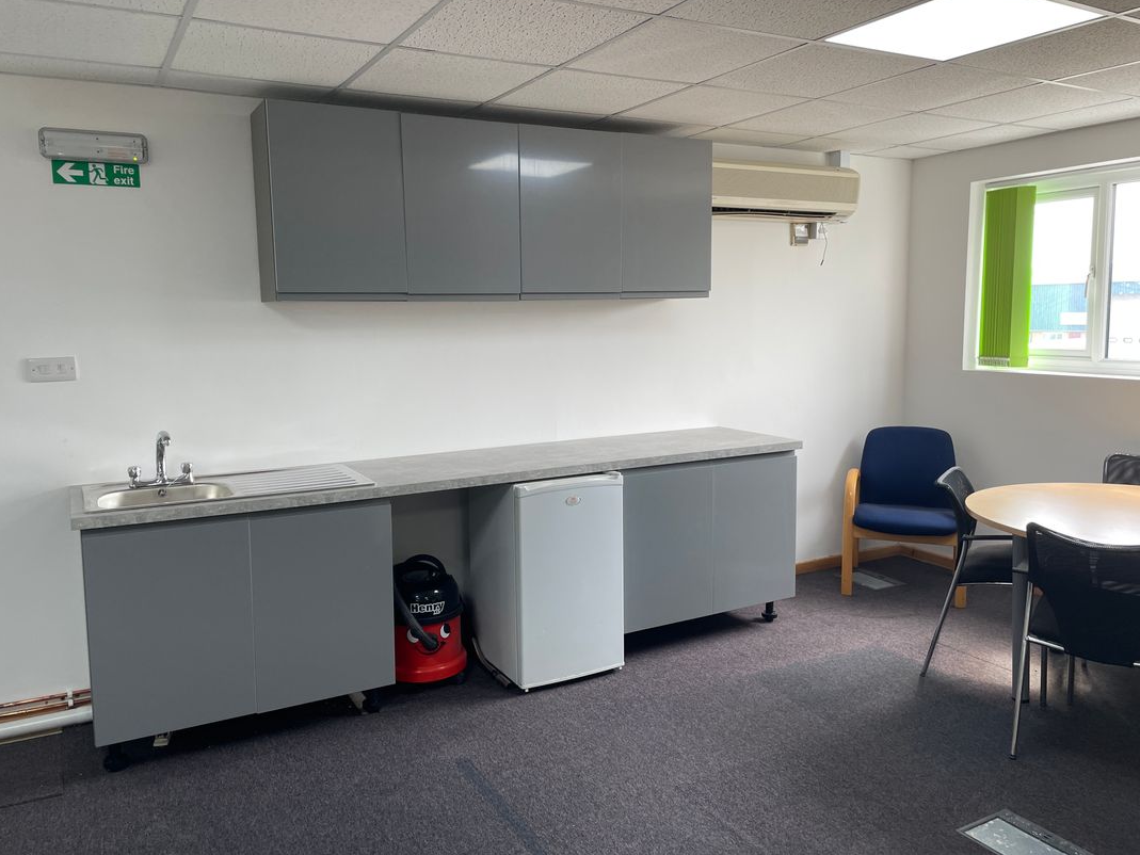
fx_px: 889
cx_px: 555
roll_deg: +0.8
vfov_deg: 51.4
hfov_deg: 65.3
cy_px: 430
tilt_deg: -5.7
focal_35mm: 27
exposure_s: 1/100
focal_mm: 4.2
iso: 50
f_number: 1.6
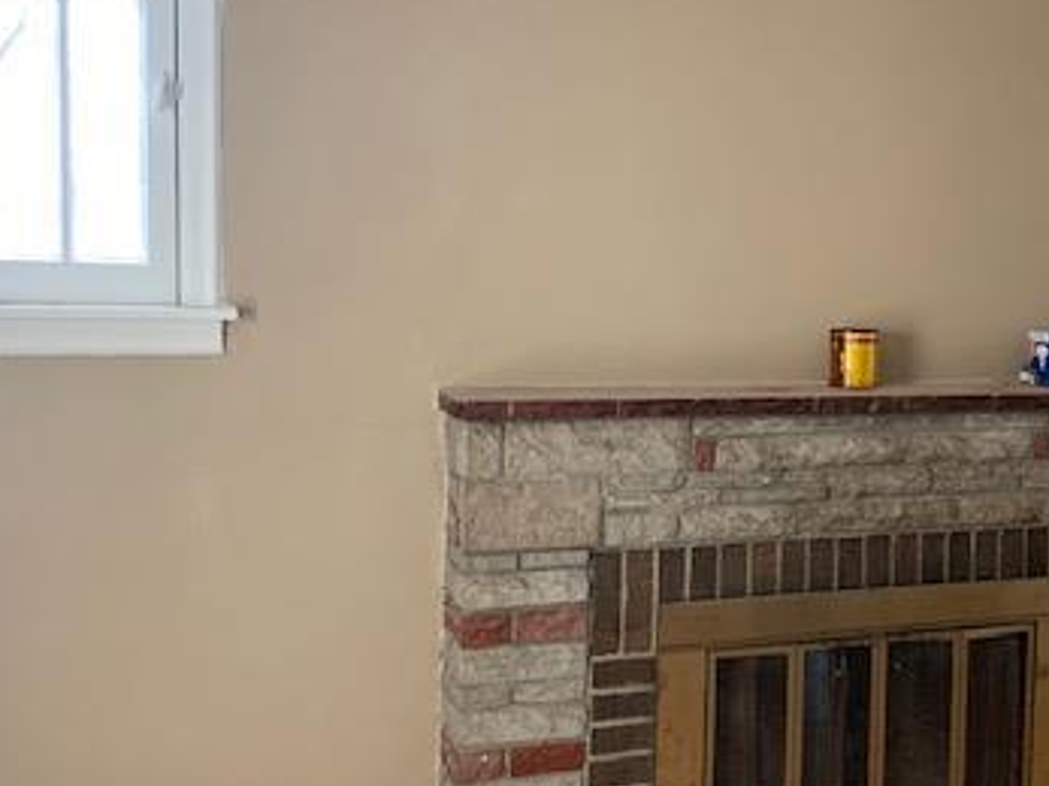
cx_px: 744
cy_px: 390
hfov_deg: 38.9
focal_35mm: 48
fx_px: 1454
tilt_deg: -4.0
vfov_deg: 30.2
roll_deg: -0.5
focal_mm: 4.25
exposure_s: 1/60
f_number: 1.8
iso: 160
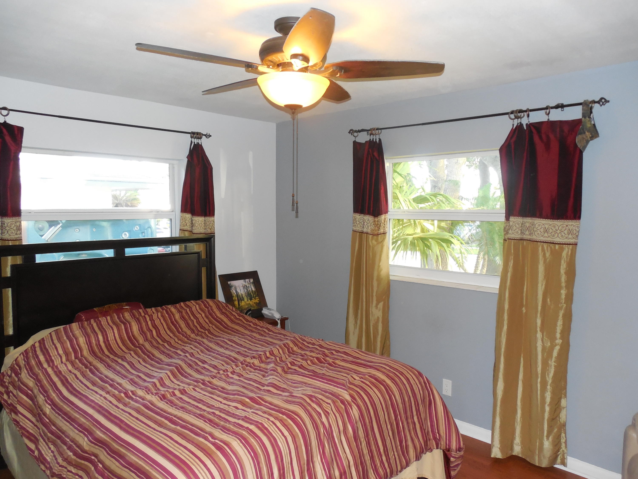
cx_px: 319
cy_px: 240
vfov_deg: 54.9
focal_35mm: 25
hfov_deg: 69.4
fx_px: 461
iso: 360
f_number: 3.3
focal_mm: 4.5
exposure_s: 1/25
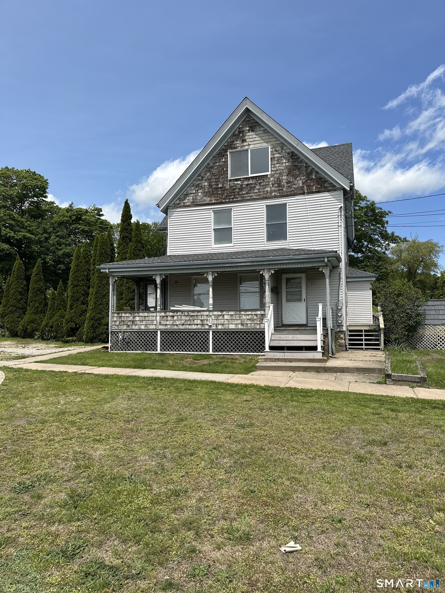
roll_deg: +0.4
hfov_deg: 56.8
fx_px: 411
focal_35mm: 24
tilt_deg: +5.3
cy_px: 296
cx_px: 222
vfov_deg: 71.6
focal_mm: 6.86
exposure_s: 1/5263
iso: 80
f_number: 1.78
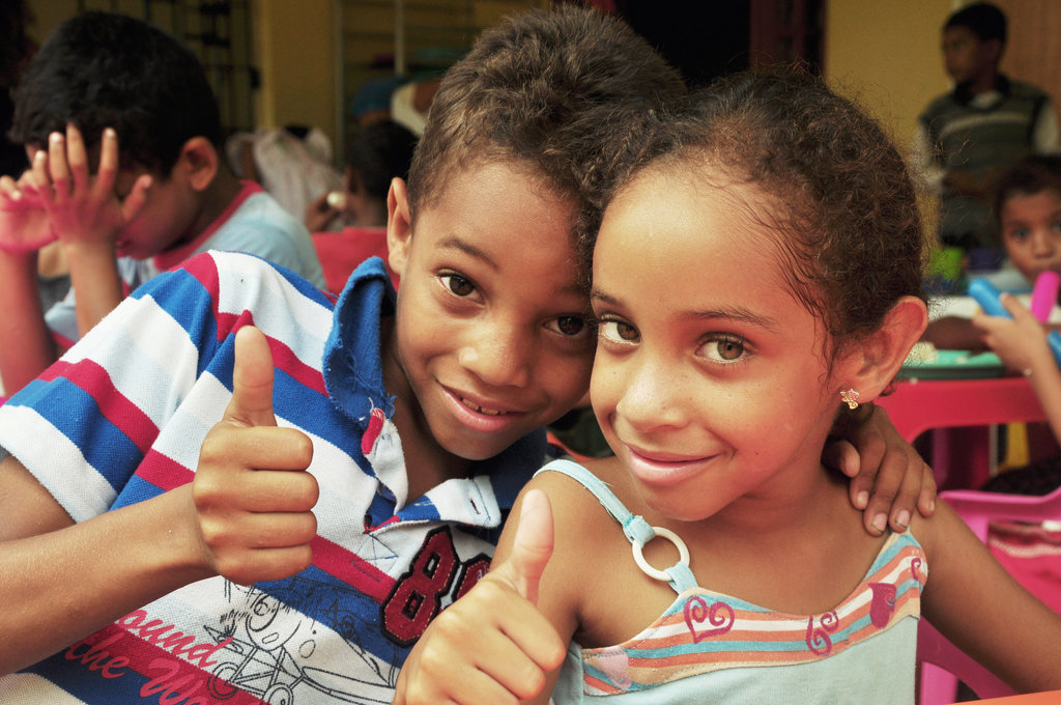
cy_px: 352
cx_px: 530
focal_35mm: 63
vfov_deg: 21.5
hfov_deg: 31.9
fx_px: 1854
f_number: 10
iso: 200
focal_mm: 42
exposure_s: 1/160
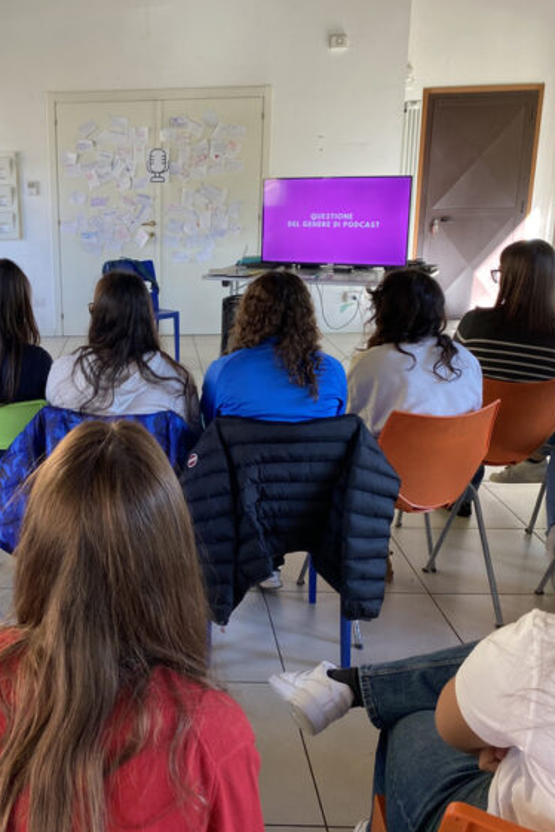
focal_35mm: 37
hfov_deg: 34.7
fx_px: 856
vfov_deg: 51.9
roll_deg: +1.1
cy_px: 408
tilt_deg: -16.4
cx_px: 99
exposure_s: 1/106
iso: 125
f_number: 1.8
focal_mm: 4.25
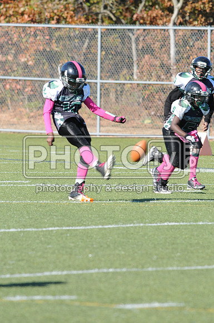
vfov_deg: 4.6
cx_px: 107
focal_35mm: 450
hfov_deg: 3.0
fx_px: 4024
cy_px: 162
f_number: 6.3
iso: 200
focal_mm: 300
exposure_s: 1/500
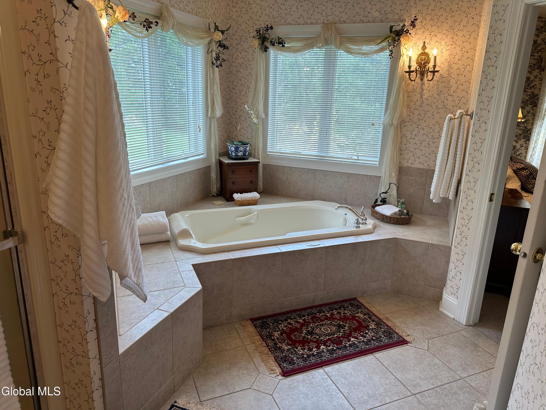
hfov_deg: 71.6
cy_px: 205
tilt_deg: -15.5
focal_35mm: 24
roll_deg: -2.5
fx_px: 379
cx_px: 273
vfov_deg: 56.8
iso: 80
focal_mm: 6.86
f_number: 1.78
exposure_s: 1/120
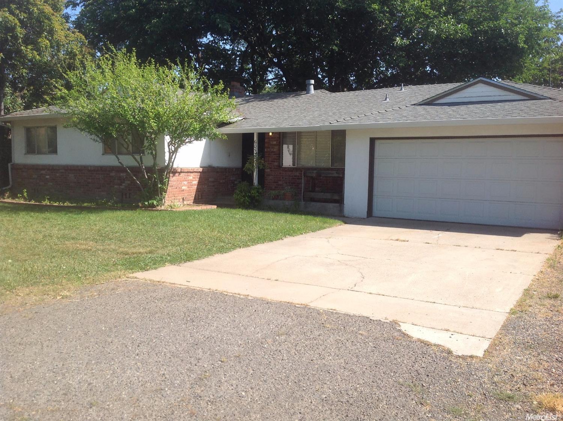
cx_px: 282
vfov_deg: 40.6
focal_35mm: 35
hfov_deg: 52.7
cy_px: 210
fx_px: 568
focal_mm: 4.28
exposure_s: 1/1259
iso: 50
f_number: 2.4
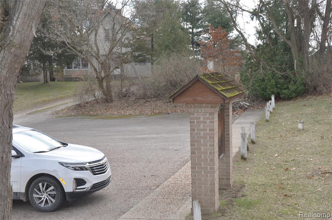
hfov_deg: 35.1
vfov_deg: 23.7
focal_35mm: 57
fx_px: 525
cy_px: 110
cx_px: 166
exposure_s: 1/200
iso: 200
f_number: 10
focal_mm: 38
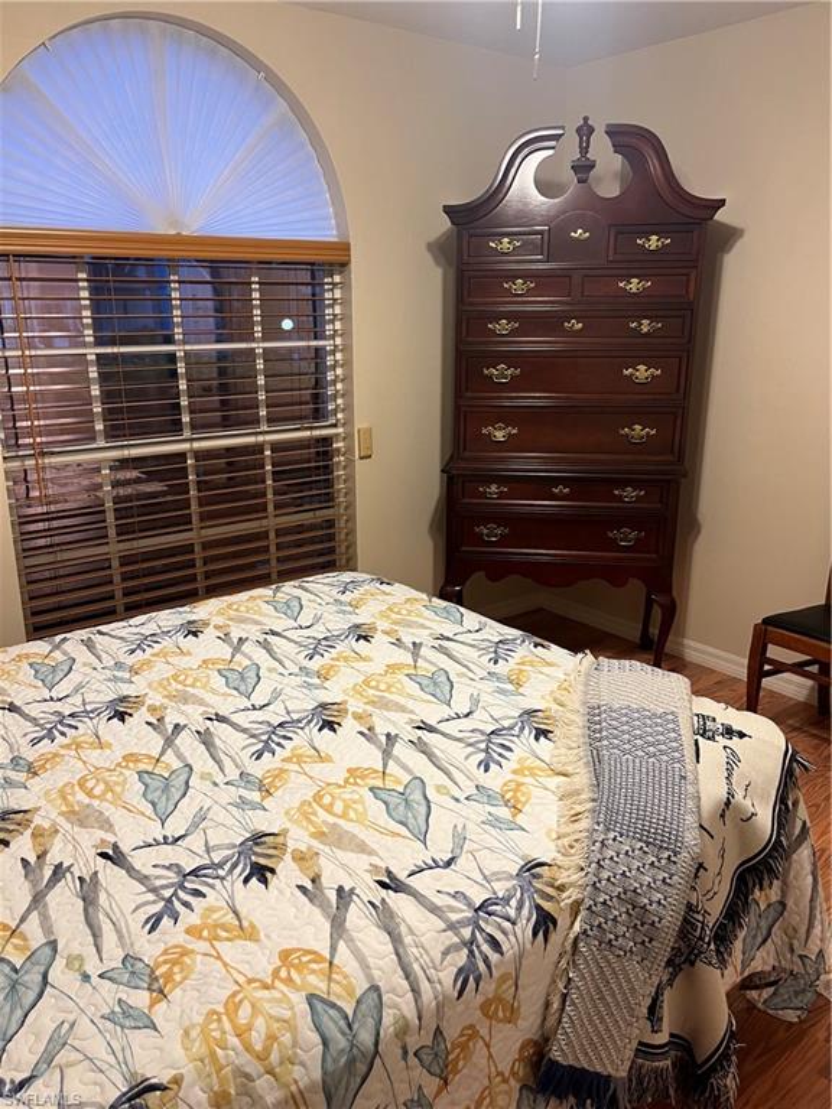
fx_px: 833
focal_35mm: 26
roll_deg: -1.1
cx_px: 416
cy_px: 554
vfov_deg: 67.3
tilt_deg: -15.7
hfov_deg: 53.1
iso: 125
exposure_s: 1/60
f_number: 1.6
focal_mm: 5.1
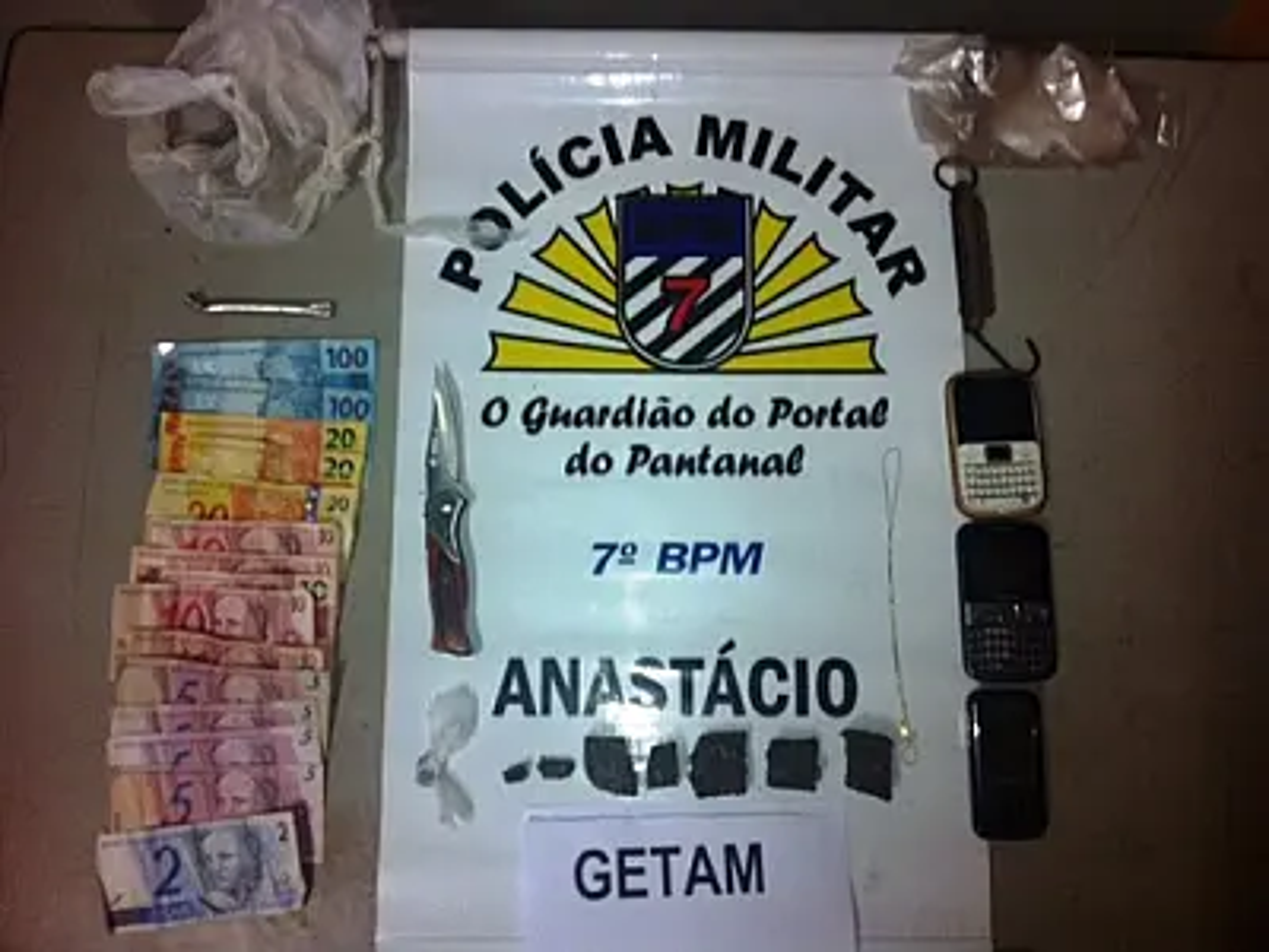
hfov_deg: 52.6
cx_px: 634
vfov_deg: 40.7
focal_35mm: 35
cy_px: 476
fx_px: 1283
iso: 100
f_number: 2.8
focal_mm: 3.85
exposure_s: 1/15
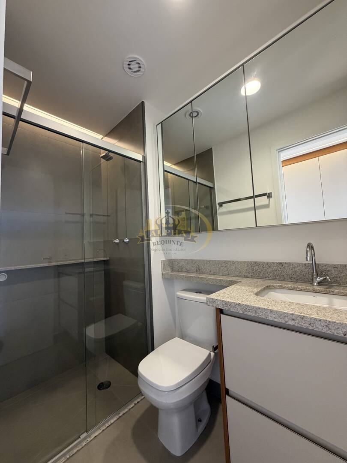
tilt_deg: +3.8
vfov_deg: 102.1
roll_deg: +1.9
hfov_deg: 85.7
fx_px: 187
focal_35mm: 14
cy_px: 232
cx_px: 174
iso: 320
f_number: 2.2
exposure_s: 1/120
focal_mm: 2.22
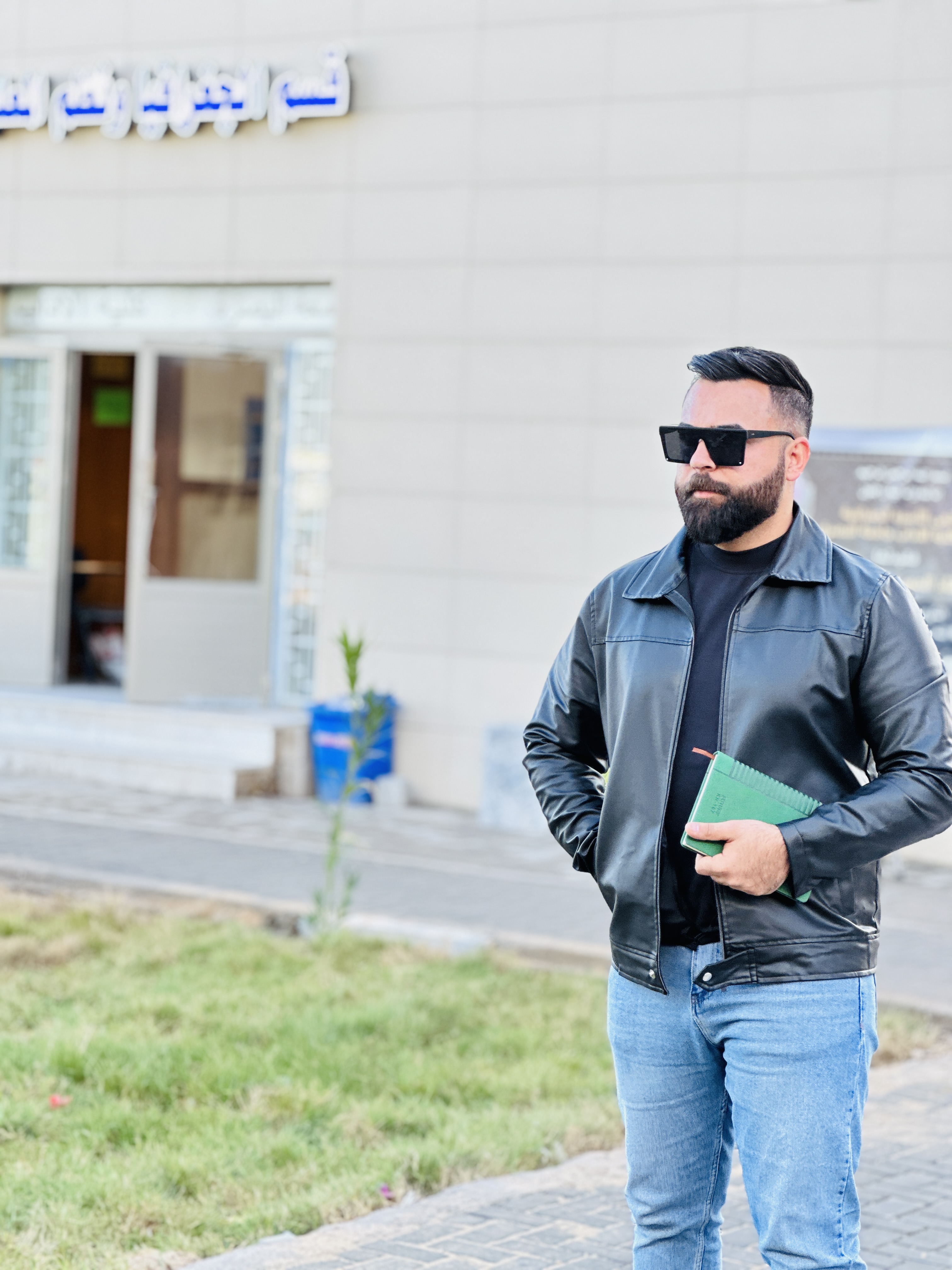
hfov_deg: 19.1
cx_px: 476
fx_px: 2824
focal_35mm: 77
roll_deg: -3.3
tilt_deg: -1.1
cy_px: 635
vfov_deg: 25.3
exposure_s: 1/121
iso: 100
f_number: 2.8
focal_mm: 9
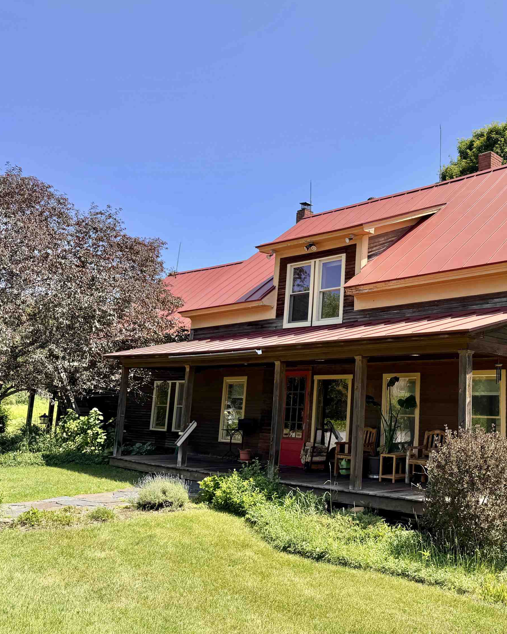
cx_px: 426
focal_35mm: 32
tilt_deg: +8.1
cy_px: 311
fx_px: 600
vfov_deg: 55.7
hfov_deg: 43.0
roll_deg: -3.6
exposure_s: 1/1456
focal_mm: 6.76
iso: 80
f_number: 1.78
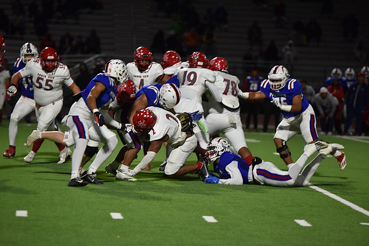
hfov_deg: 10.3
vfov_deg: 6.9
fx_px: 2050
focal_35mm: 200
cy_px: 123
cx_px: 184
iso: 1400
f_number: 2.8
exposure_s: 1/500
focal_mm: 200
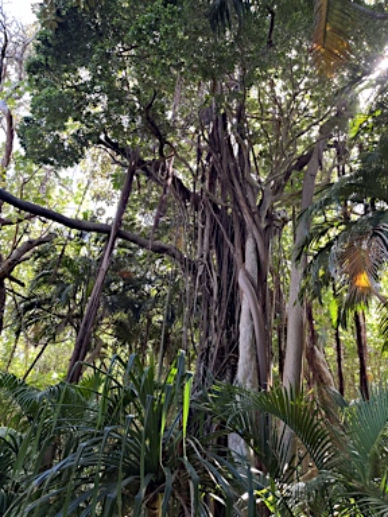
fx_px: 389
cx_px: 194
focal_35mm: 26
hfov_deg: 53.1
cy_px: 258
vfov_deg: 67.3
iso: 125
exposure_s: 1/121
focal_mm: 5.1
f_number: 1.6
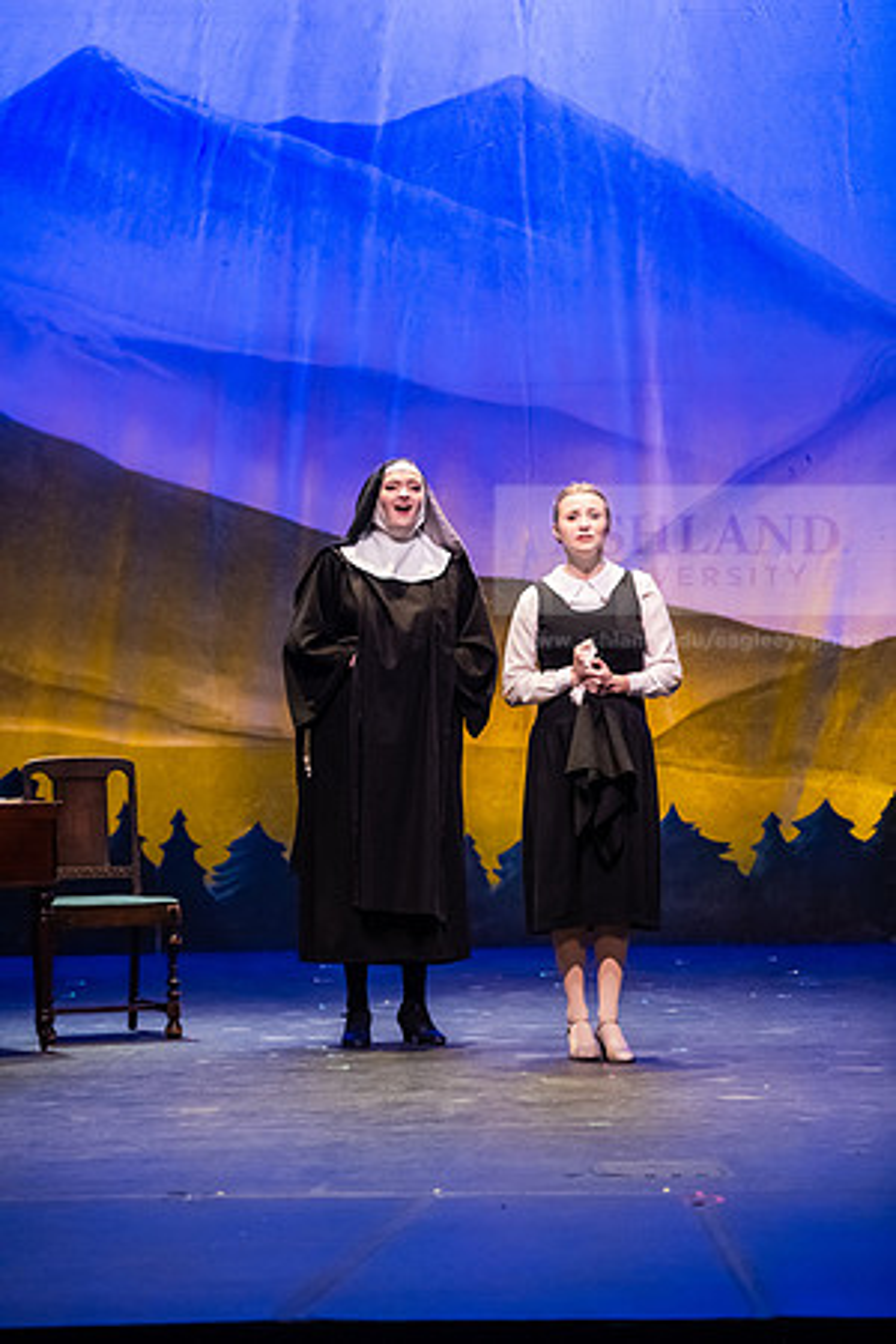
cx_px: 448
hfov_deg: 10.2
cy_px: 672
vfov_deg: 15.2
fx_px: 5040
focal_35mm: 135
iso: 4000
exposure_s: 1/320
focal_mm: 135
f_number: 3.2
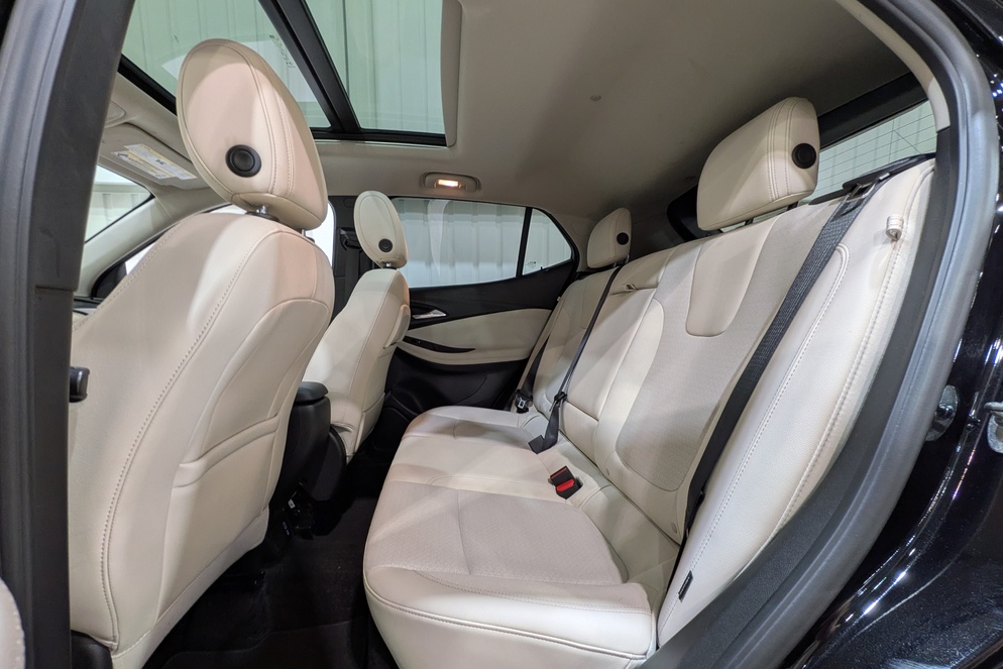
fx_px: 418
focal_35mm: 15
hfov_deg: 100.4
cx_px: 490
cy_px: 378
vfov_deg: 77.0
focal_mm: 1.83
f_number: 2.2
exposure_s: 1/24
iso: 69
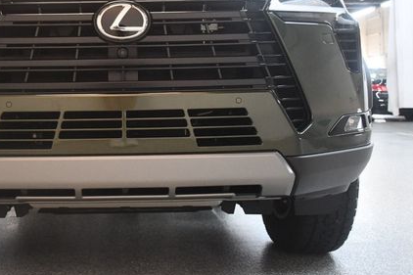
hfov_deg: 38.8
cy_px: 88
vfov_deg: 26.8
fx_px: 573
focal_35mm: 50
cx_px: 115
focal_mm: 22
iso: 3200
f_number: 3.5
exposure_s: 1/100
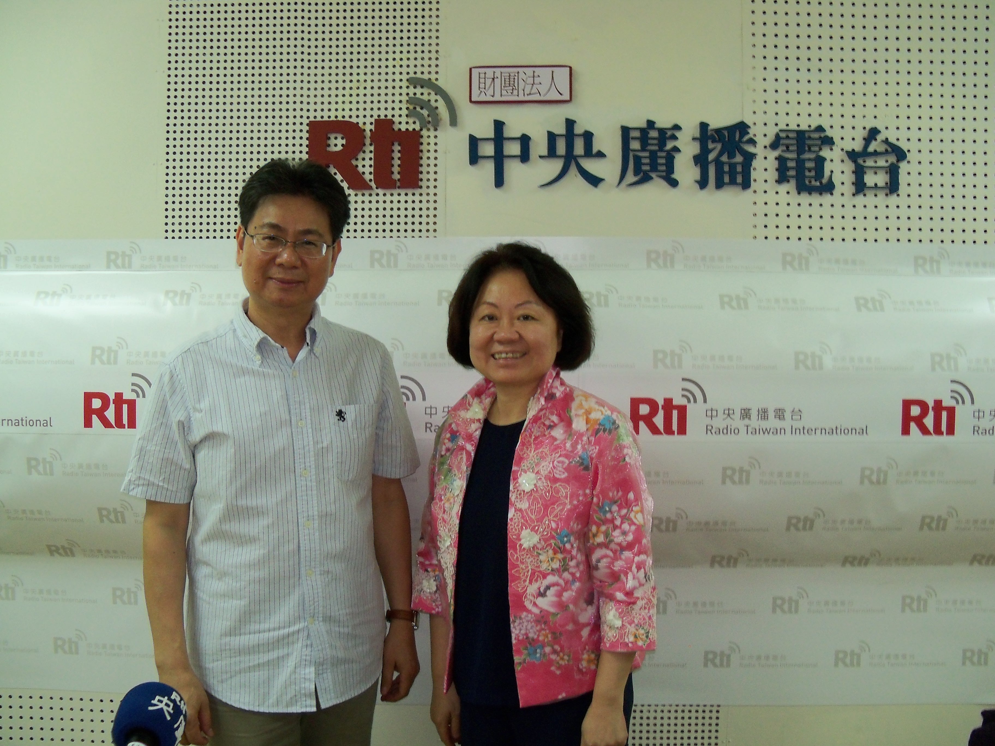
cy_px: 373
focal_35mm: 35
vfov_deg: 40.7
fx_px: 1006
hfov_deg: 52.6
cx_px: 498
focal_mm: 6.2
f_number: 3.5
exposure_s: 1/30
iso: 200
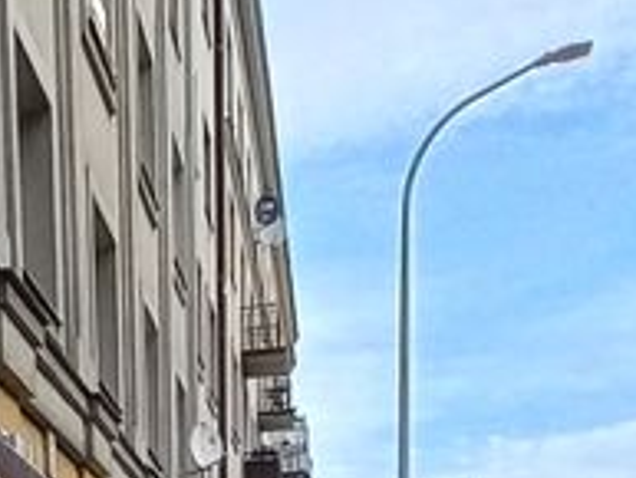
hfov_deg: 25.7
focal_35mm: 69
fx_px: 1269
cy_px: 1029
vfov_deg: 15.6
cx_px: -92
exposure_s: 1/757
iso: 40
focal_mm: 1.42
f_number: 2.2
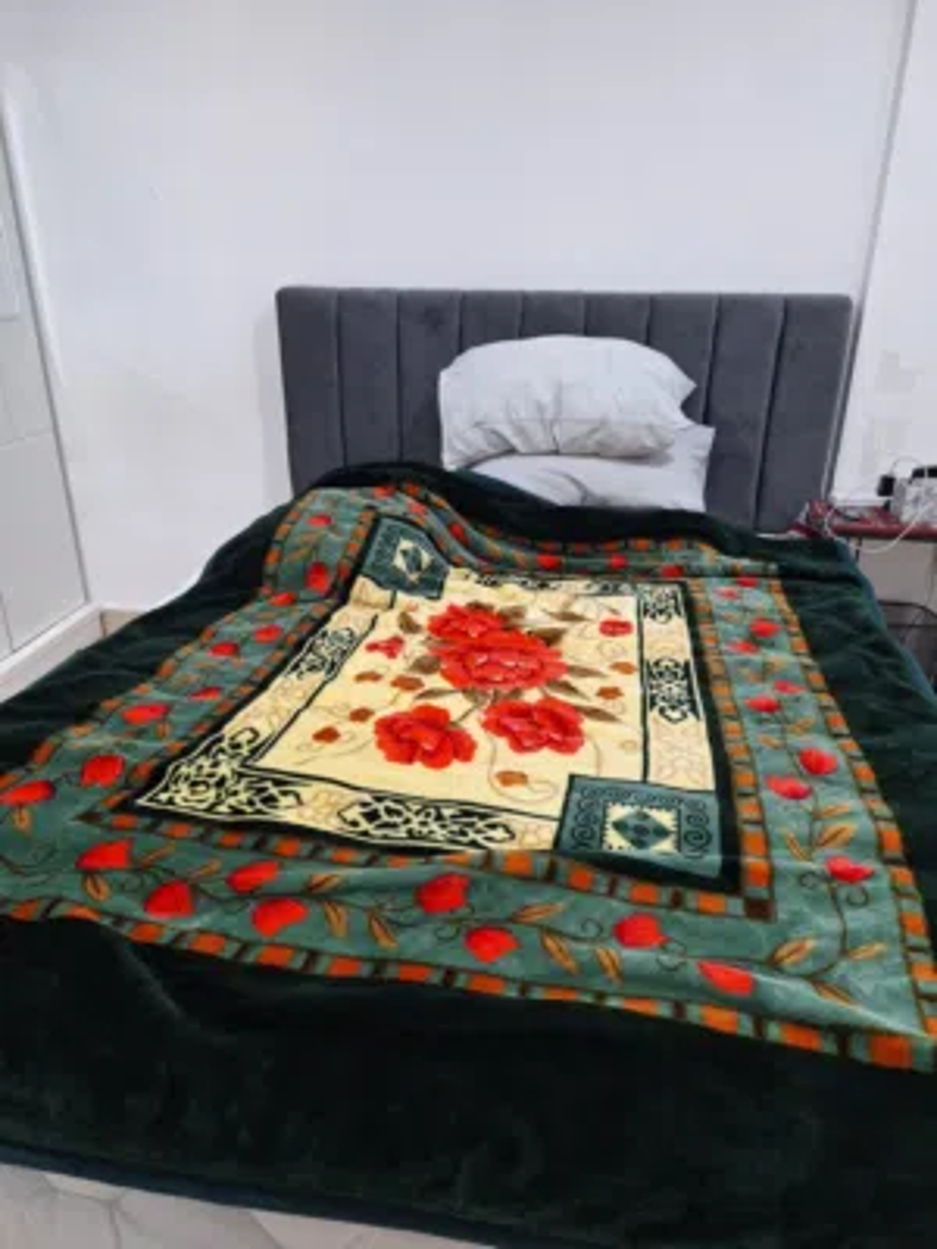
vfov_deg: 73.9
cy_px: 624
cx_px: 468
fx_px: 830
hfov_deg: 58.9
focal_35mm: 23
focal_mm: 5.54
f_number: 1.8
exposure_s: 1/50
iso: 160
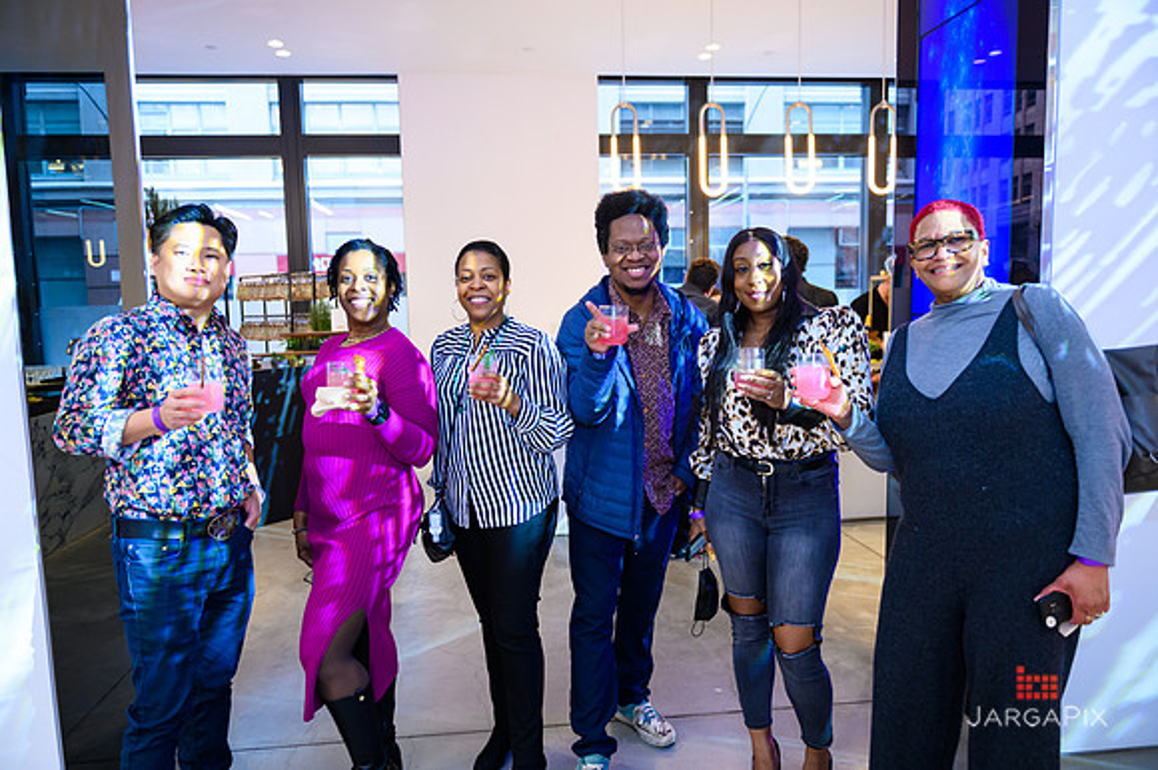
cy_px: 385
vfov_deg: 53.1
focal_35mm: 24
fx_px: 772
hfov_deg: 73.8
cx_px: 579
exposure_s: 1/125
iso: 1600
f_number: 3.2
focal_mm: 24
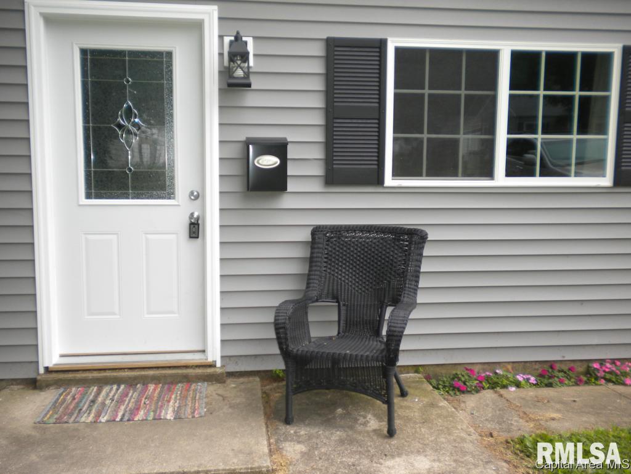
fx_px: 638
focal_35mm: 35
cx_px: 316
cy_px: 237
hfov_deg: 52.6
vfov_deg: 40.7
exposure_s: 1/285
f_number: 3.1
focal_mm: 6.3
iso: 113
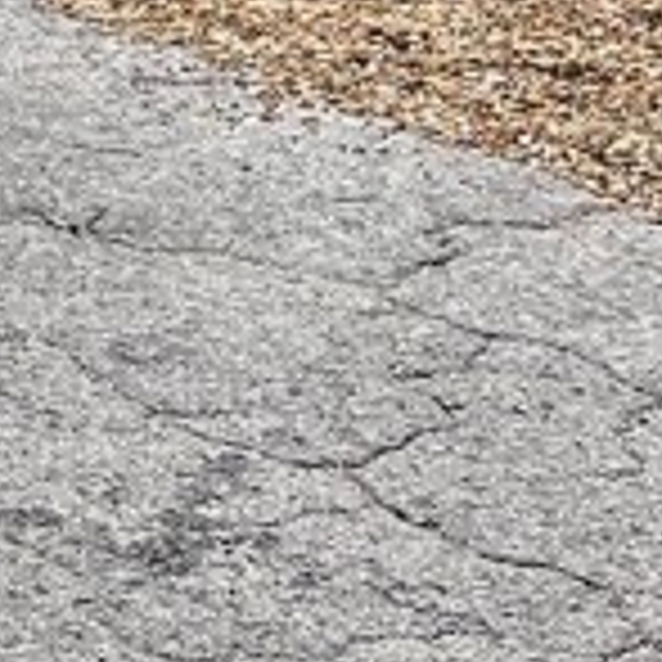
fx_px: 3462
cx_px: -1486
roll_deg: +0.8
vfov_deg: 9.6
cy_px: -946
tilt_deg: -0.6
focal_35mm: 160
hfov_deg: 8.6
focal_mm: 5.1
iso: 50
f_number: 1.6
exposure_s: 1/4651
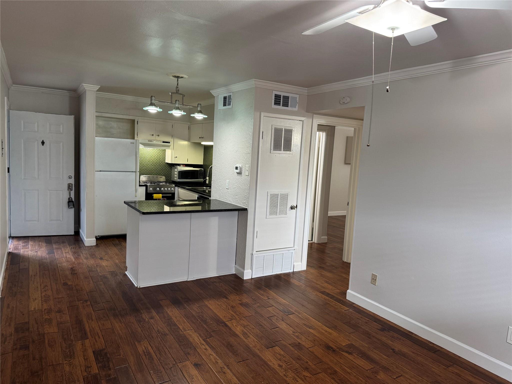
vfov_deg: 56.8
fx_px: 355
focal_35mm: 24
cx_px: 256
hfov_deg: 71.6
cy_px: 192
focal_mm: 6.76
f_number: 1.78
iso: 200
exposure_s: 1/60
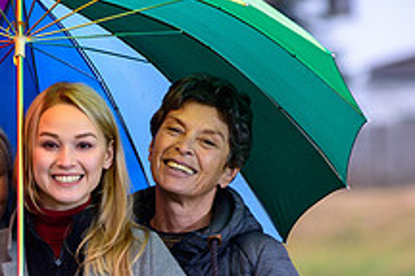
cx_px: 46
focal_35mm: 536
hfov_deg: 3.8
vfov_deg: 2.6
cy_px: 290
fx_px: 6178
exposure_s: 1/250
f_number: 5
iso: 800
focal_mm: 200
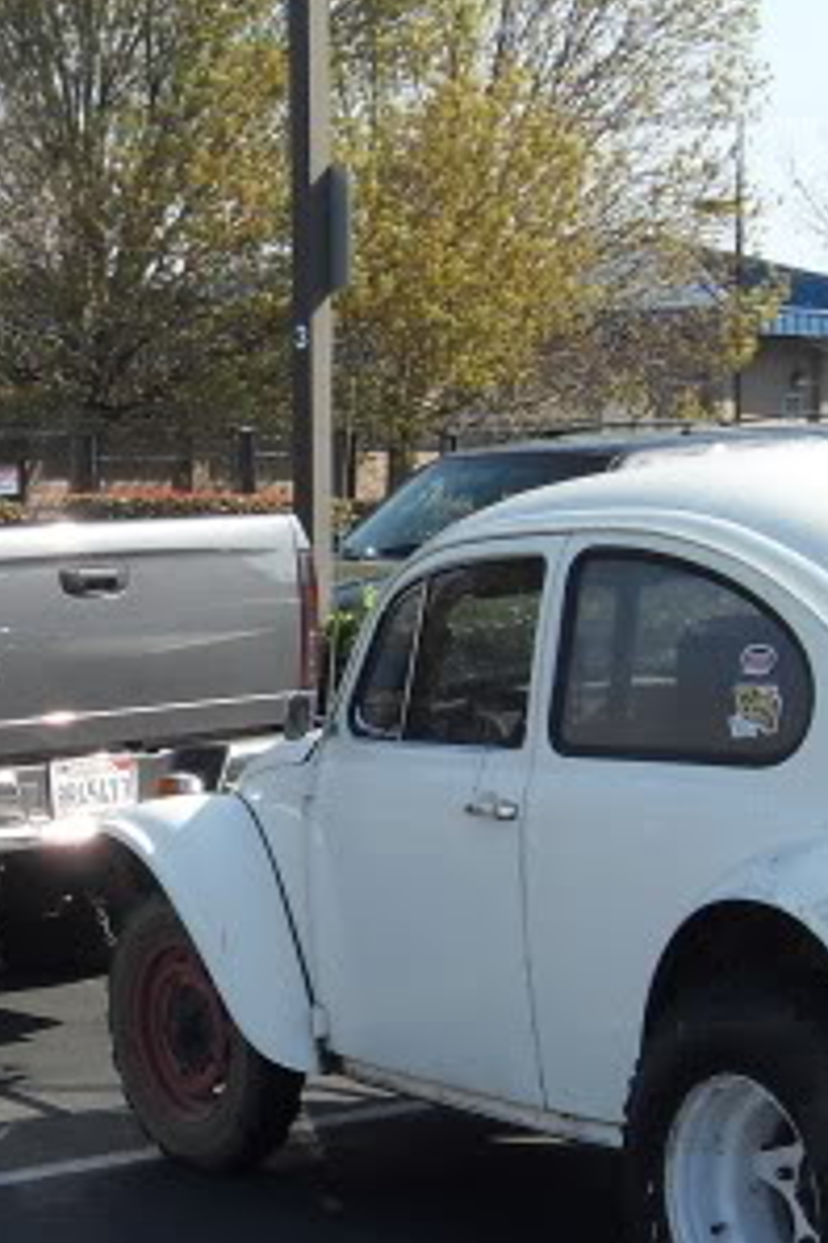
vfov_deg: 20.7
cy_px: 837
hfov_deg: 13.9
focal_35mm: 98
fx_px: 3381
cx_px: 109
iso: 80
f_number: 8.2
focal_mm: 6.3
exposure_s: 1/125
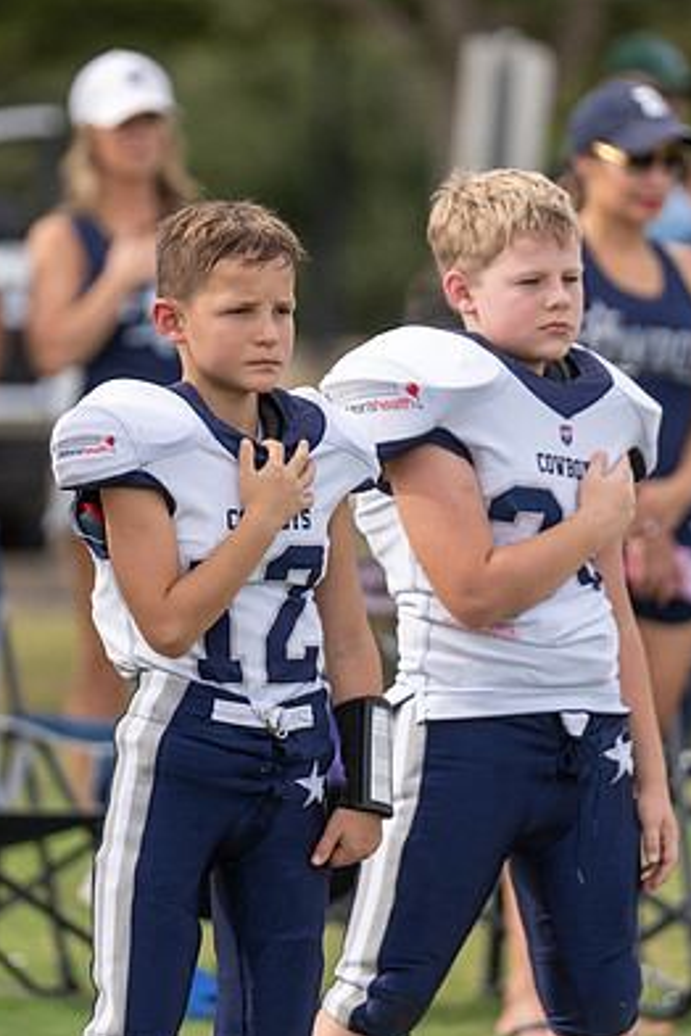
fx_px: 10220
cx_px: 154
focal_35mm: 355
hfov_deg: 3.9
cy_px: 486
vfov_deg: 5.8
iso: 160
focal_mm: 200
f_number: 2.8
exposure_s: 1/1250
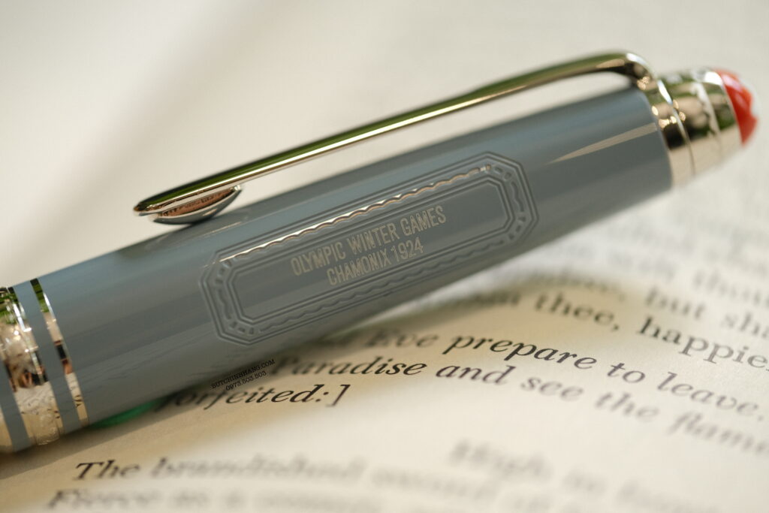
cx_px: 384
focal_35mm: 120
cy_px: 256
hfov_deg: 17.1
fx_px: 2564
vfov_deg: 11.4
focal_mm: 80
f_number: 2.8
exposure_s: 1/120
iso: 320
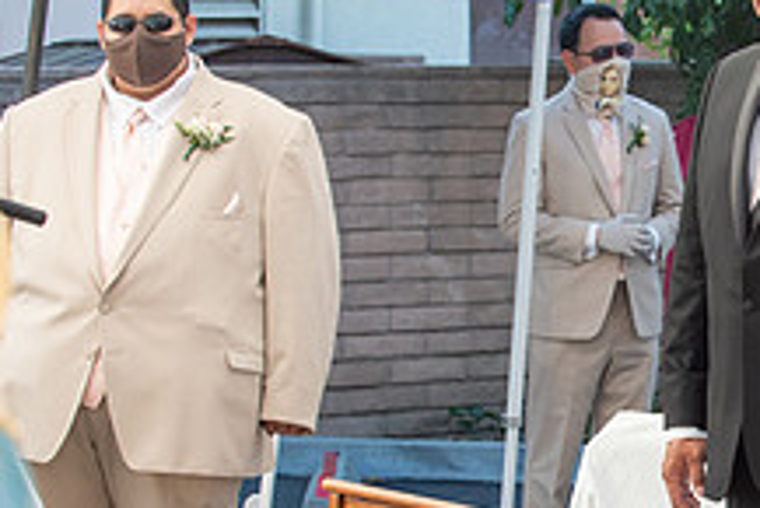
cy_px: 429
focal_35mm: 187
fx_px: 3950
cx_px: 764
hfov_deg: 10.9
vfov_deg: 7.3
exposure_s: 1/200
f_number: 6.3
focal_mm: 70
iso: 640
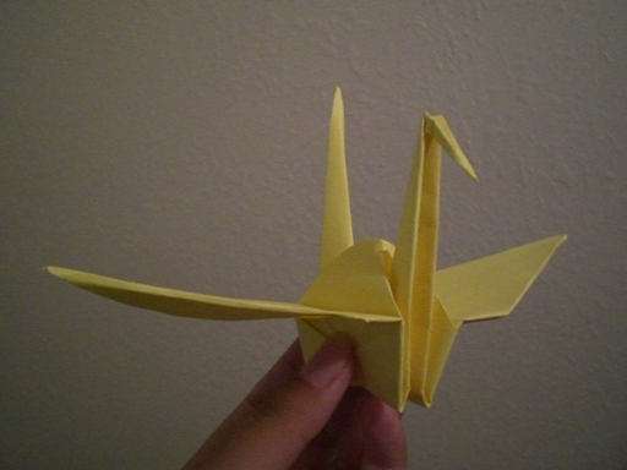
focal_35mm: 38
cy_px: 235
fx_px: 688
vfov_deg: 37.7
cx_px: 314
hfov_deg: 49.0
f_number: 3.1
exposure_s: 1/50
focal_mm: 6.3
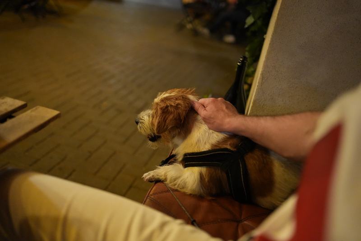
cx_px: 180
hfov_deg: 54.4
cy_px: 120
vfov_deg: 37.8
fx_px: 351
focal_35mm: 35
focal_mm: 35
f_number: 2
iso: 8000
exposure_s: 1/160
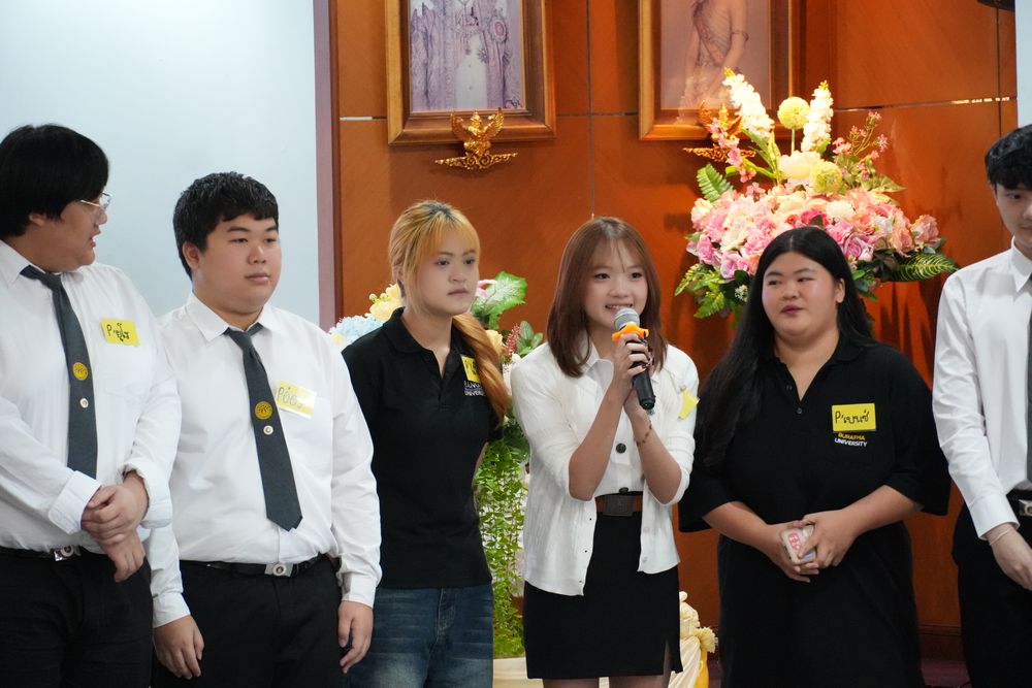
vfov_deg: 6.8
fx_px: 5805
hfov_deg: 10.2
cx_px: 516
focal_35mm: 202
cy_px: 344
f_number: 5.6
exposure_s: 1/125
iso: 6400
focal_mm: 135
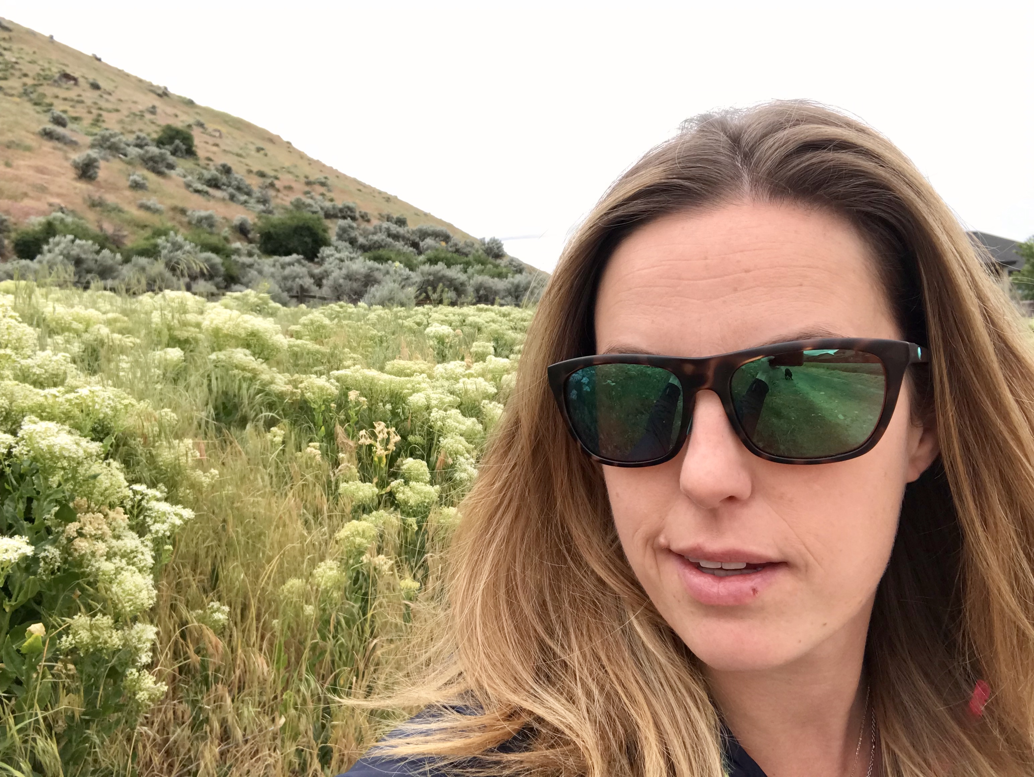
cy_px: 388
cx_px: 517
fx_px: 956
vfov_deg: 44.2
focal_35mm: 32
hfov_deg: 56.8
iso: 25
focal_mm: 2.87
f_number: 2.2
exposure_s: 1/385
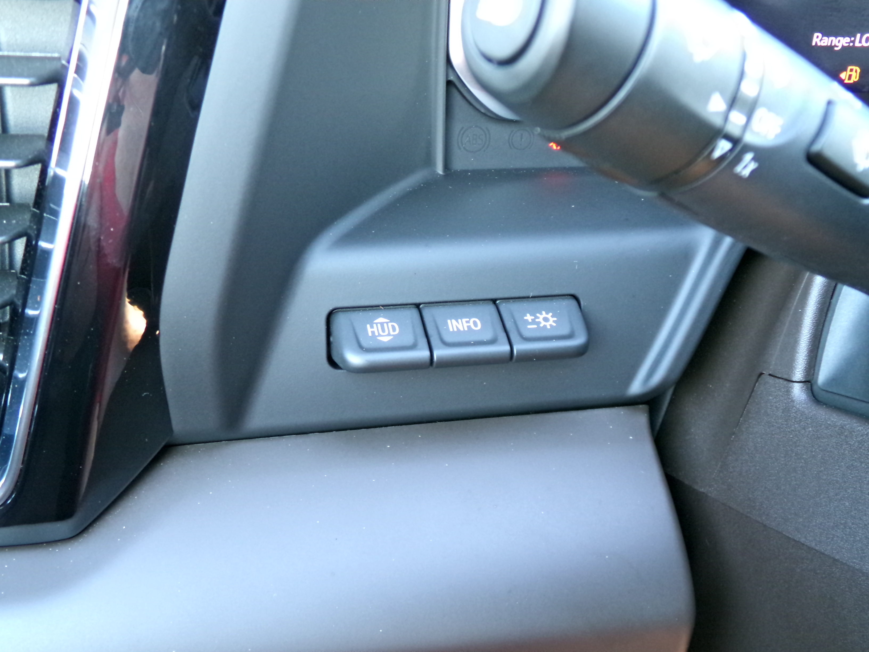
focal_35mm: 37
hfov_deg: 50.1
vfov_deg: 38.7
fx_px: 929
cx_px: 434
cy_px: 326
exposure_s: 1/17
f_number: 4
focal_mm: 6.6
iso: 513
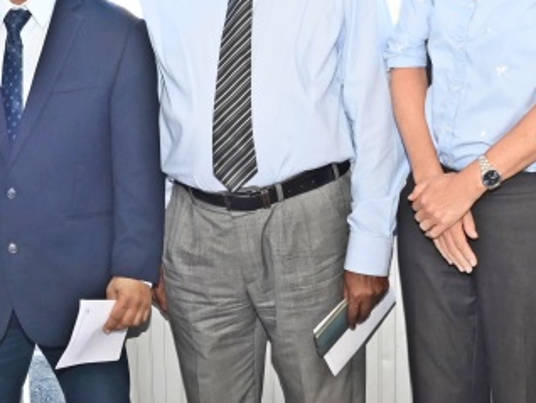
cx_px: 182
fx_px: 1534
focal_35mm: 99
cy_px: 195
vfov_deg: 15.0
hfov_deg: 19.8
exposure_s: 1/160
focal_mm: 32
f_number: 10
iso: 2000
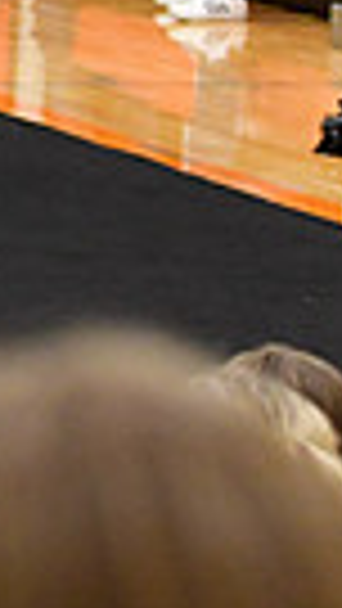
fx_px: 8152
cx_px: -774
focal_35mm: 506
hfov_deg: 2.4
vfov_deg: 4.3
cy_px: -178
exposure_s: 1/500
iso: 4000
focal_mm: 75
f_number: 3.5
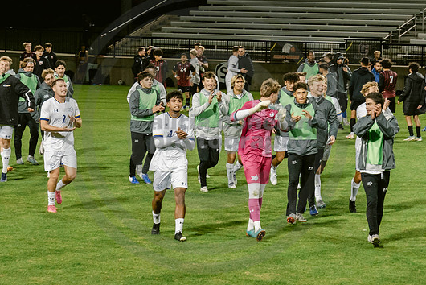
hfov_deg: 11.0
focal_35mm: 186
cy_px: 124
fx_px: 2202
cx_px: 284
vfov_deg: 7.4
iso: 2000
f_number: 5
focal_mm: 70
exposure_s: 1/160
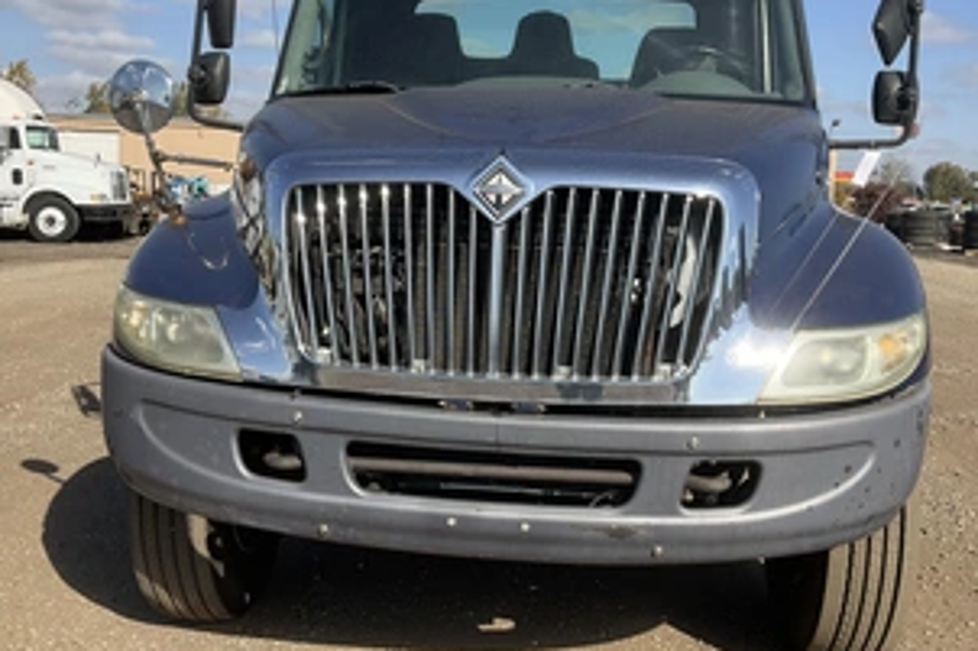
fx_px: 1086
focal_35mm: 40
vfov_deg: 33.4
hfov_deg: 48.5
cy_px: 301
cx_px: 492
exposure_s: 1/1675
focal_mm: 3
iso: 25
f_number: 1.8
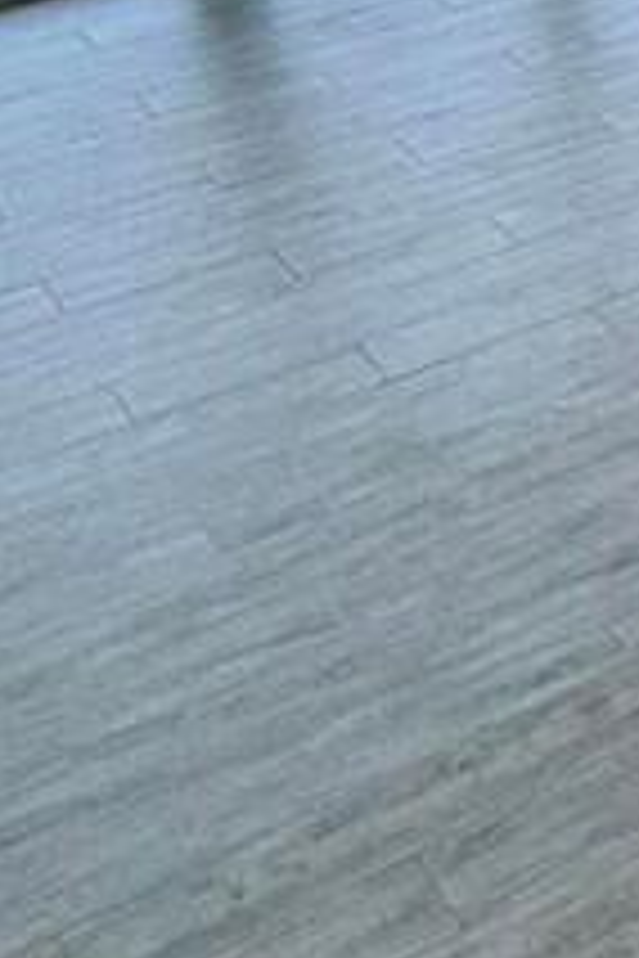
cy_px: -144
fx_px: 2183
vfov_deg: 23.0
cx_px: 1512
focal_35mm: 82
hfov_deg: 12.9
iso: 64
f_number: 2.2
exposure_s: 1/216
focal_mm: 2.22
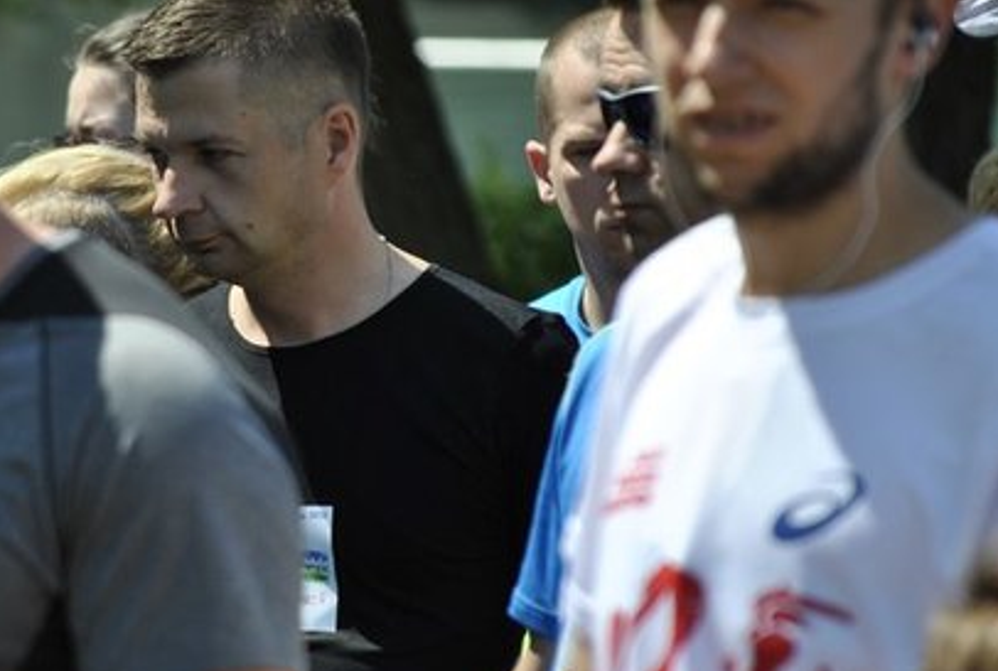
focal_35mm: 480
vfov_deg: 2.9
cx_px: 278
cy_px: 337
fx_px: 13341
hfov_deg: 4.3
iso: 200
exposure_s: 1/800
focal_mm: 200
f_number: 5.6
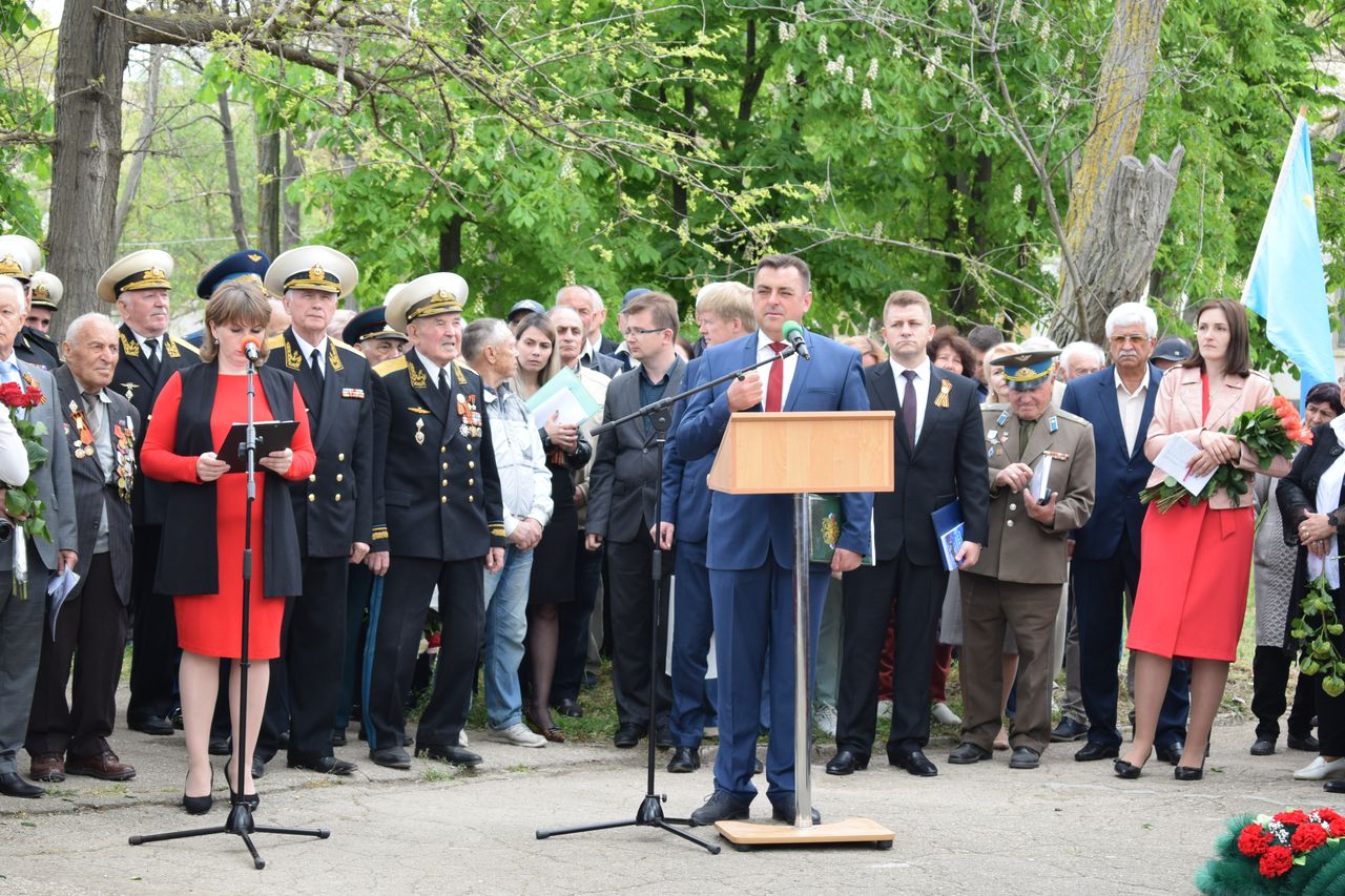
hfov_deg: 24.6
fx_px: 3082
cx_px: 672
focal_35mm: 82
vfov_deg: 16.5
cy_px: 448
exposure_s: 1/160
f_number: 6.3
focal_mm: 55
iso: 400
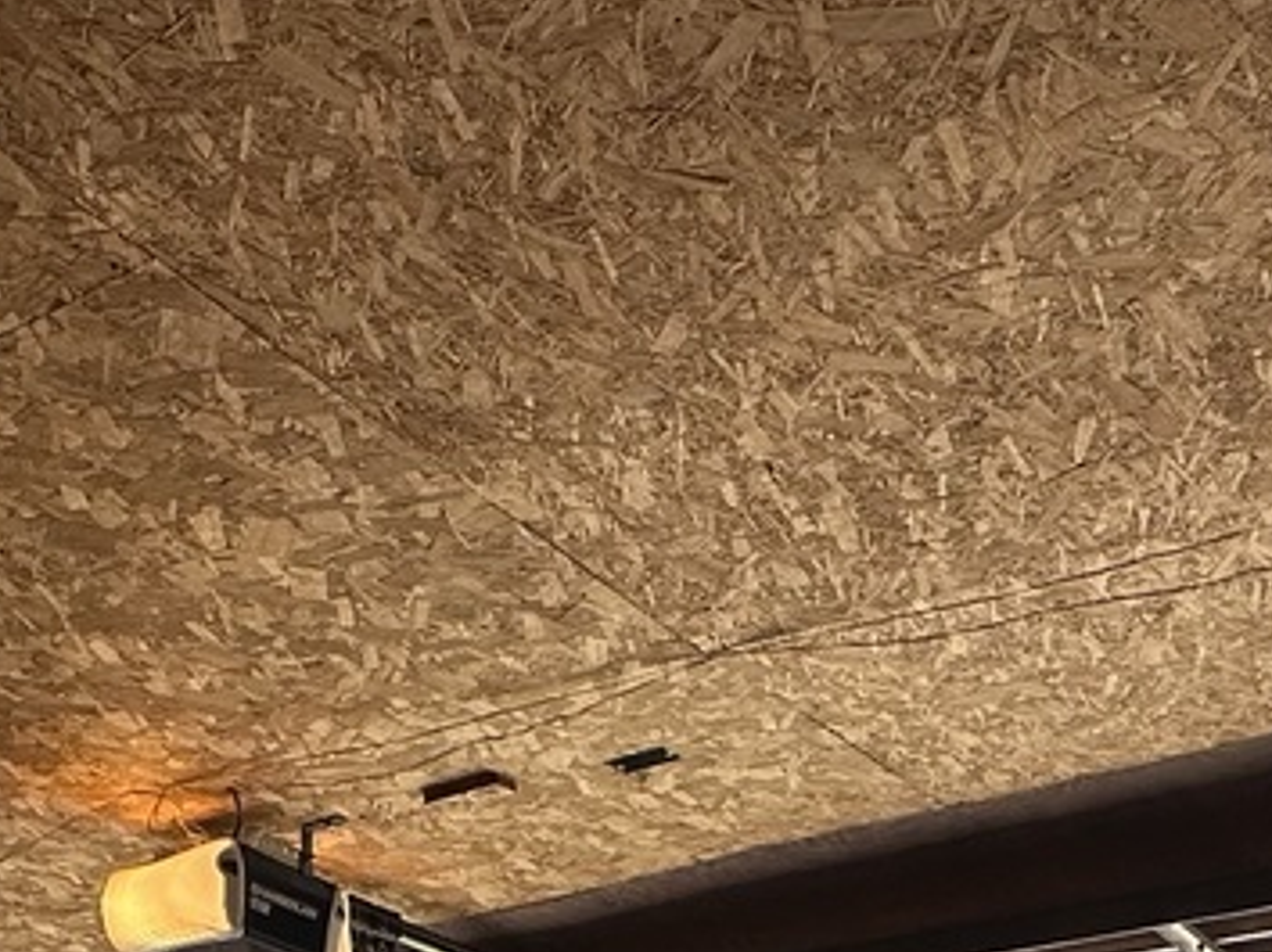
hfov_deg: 33.7
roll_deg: -0.5
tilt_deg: -3.4
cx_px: 521
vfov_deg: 19.5
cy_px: 1696
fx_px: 2093
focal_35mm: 57
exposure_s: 1/443
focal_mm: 2.22
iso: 40
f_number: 2.2
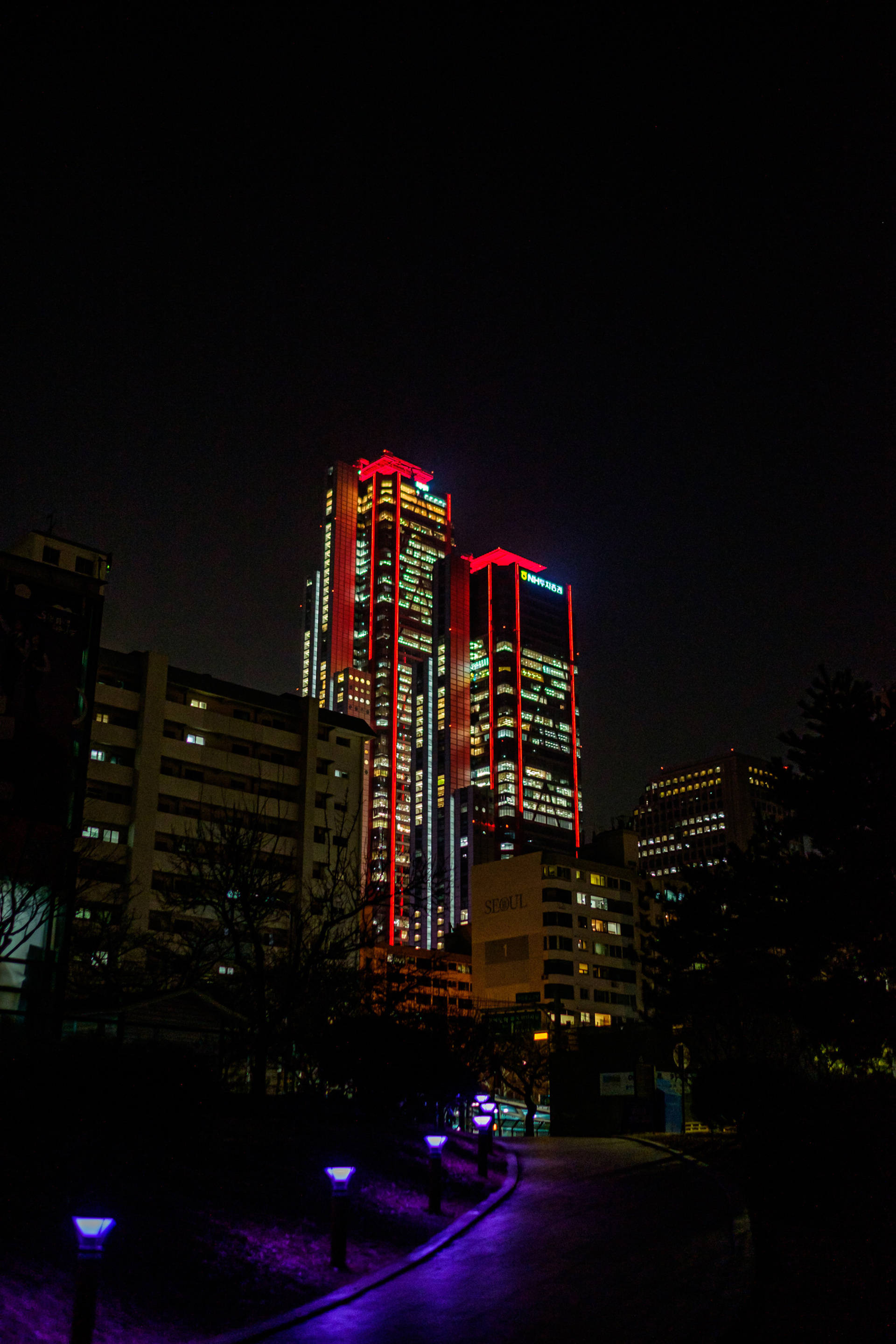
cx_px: 448
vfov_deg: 54.4
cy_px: 672
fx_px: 1307
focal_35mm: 35
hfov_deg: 37.9
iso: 640
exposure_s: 1/125
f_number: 1.4
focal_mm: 23
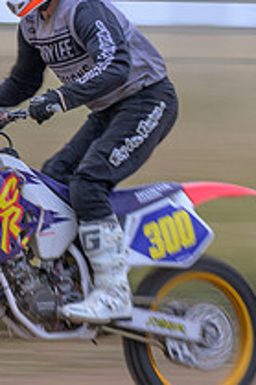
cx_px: -39
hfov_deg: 4.9
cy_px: 222
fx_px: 3002
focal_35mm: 281
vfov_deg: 7.3
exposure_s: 1/60
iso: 64
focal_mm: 101
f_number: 14
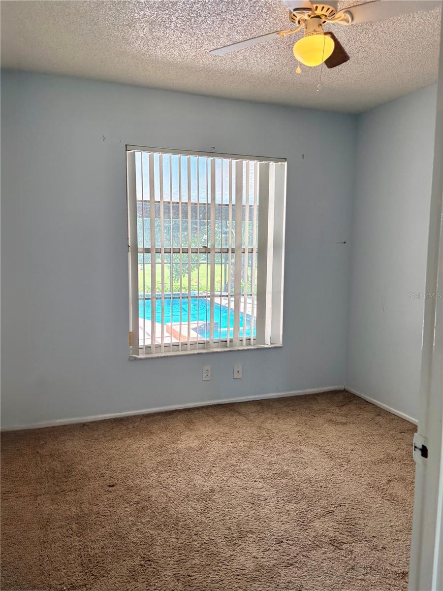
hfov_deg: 53.1
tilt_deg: -5.7
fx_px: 444
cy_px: 296
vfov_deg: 67.3
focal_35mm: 26
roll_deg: -0.5
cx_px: 222
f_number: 1.6
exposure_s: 1/242
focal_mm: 5.96
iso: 80
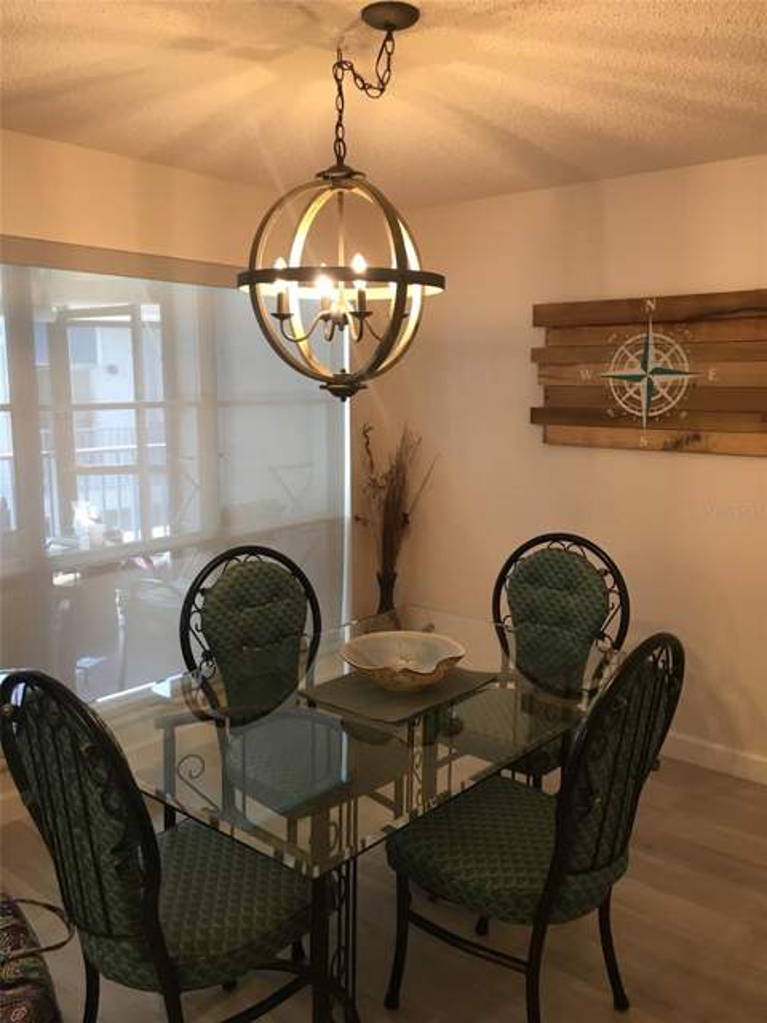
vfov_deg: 61.7
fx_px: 857
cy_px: 512
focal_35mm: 29
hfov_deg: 48.2
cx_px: 384
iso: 100
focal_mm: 4.15
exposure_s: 1/33
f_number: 2.2
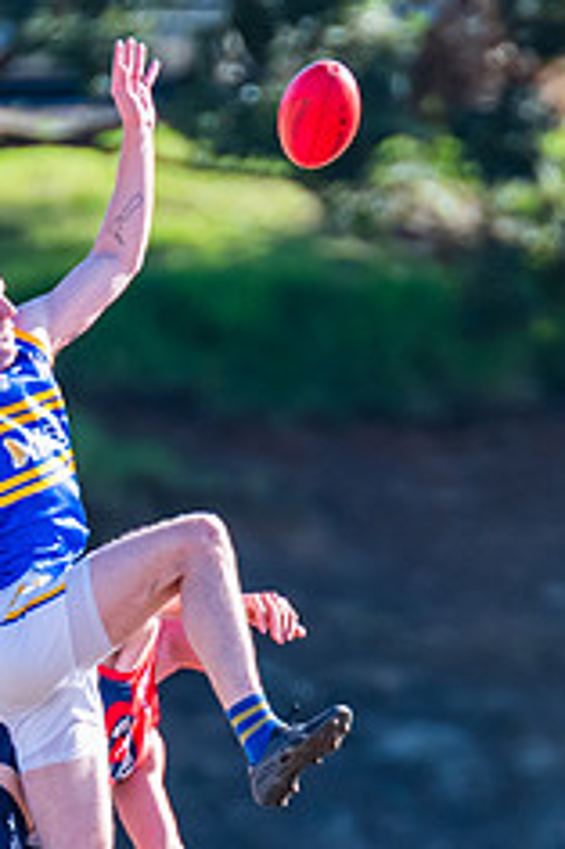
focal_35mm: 1603
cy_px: 482
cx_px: 117
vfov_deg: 1.3
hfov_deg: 0.9
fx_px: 37790
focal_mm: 420
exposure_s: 1/1600
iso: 640
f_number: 5
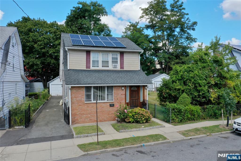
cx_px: 120
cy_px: 80
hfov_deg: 65.5
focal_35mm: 28
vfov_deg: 46.4
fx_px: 187
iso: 100
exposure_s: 1/50
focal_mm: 10.26
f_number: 11
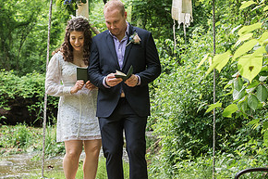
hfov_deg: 22.1
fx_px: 677
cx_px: 59
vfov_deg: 15.0
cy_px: 86
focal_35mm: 91
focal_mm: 44
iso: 800
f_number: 4
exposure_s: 1/200
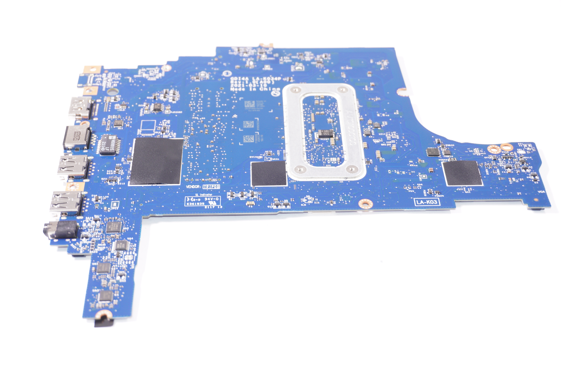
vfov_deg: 24.4
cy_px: 186
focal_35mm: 56
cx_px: 280
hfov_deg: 36.0
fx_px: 864
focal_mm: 37
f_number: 5.6
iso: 250
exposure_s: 1/50
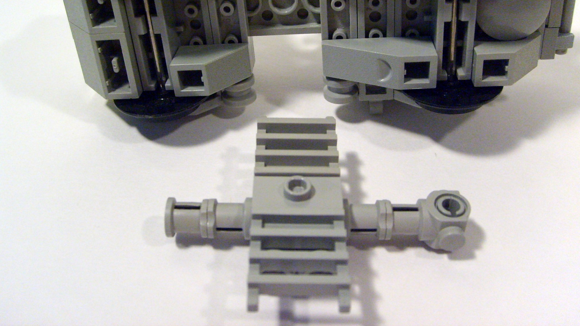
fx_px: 600
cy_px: 104
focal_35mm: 39
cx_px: 285
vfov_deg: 30.2
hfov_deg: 51.6
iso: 200
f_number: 2.8
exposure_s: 1/60
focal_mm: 5.8
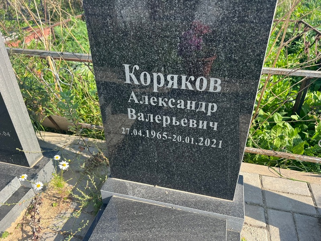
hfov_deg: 67.3
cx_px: 160
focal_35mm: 26
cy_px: 120
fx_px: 241
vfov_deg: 53.1
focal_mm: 5.7
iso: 50
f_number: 1.5
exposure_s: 1/1238
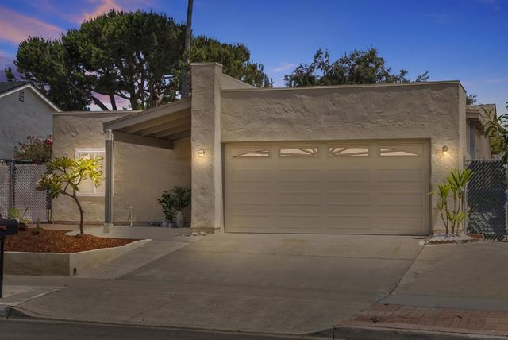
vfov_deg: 22.0
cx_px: 254
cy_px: 170
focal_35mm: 62
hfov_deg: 32.4
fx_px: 876
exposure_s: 1/80
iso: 160
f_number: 8
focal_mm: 62
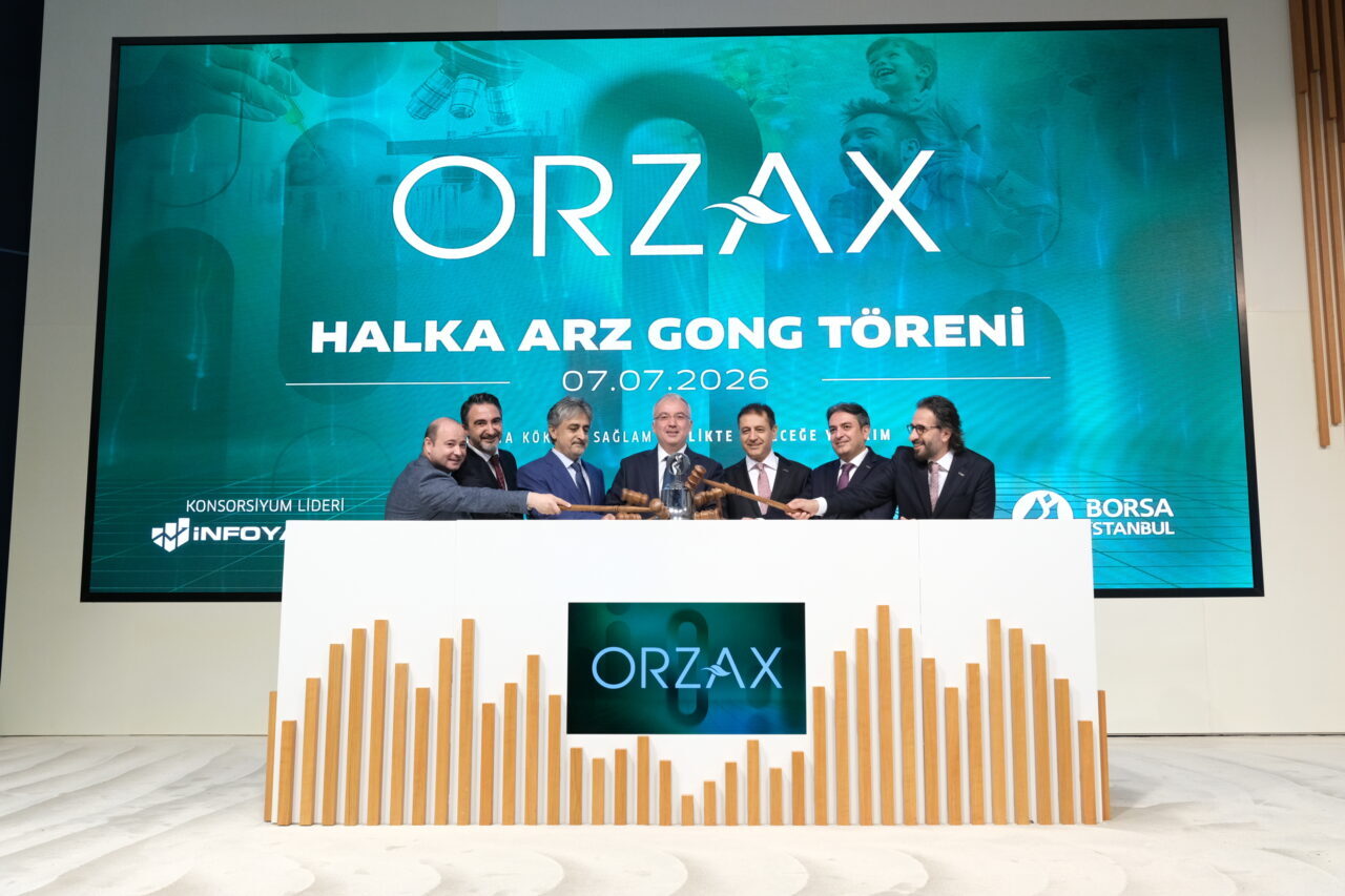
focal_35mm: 30
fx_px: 1121
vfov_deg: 43.6
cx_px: 672
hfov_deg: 61.9
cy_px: 448
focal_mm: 19.9
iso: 1600
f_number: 4.5
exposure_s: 1/125
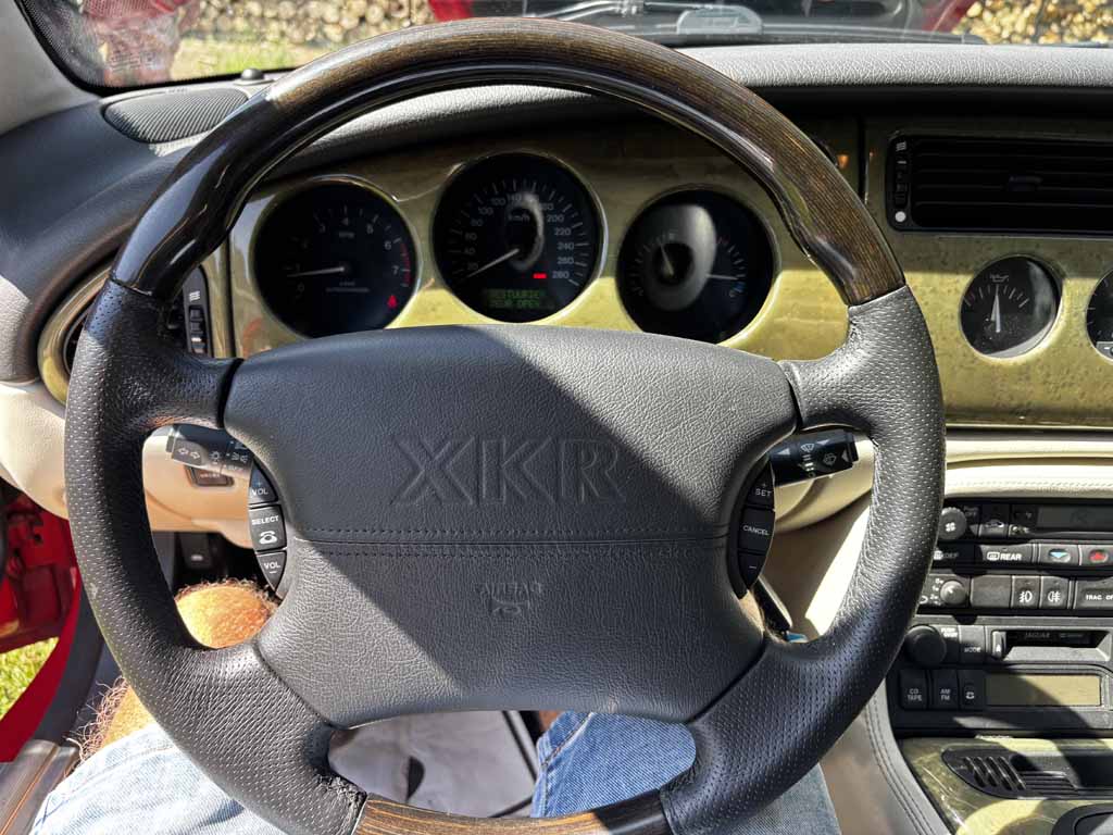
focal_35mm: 26
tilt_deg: -27.1
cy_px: 418
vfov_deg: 53.1
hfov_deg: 67.3
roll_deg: -1.1
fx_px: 836
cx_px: 556
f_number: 1.6
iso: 40
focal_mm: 5.96
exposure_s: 1/156
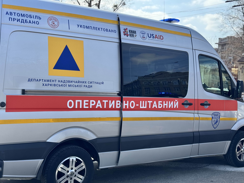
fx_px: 338
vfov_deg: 30.3
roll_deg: -2.6
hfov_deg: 39.7
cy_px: 92
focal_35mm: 48
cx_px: 122
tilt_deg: -2.6
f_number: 1.78
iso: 64
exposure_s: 1/1770
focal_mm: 6.76
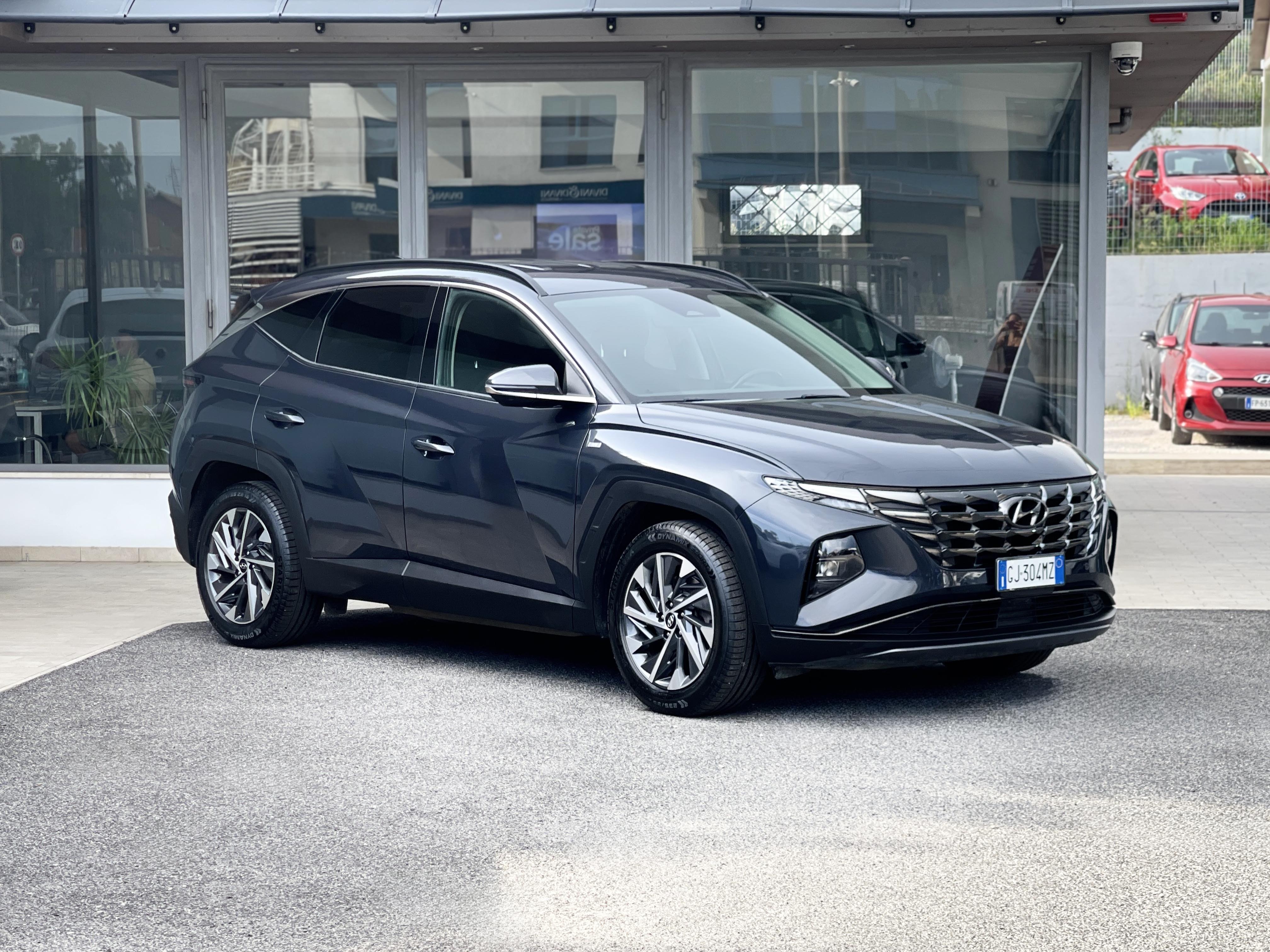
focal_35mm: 64
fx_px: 2348
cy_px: 476
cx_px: 635
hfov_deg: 30.3
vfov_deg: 22.9
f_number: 2.2
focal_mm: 7.5
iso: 25
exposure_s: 1/244
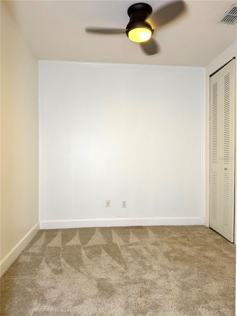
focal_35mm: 24
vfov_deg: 71.6
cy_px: 158
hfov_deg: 56.8
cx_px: 118
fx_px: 219
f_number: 1.78
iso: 200
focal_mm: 6.76
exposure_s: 1/120
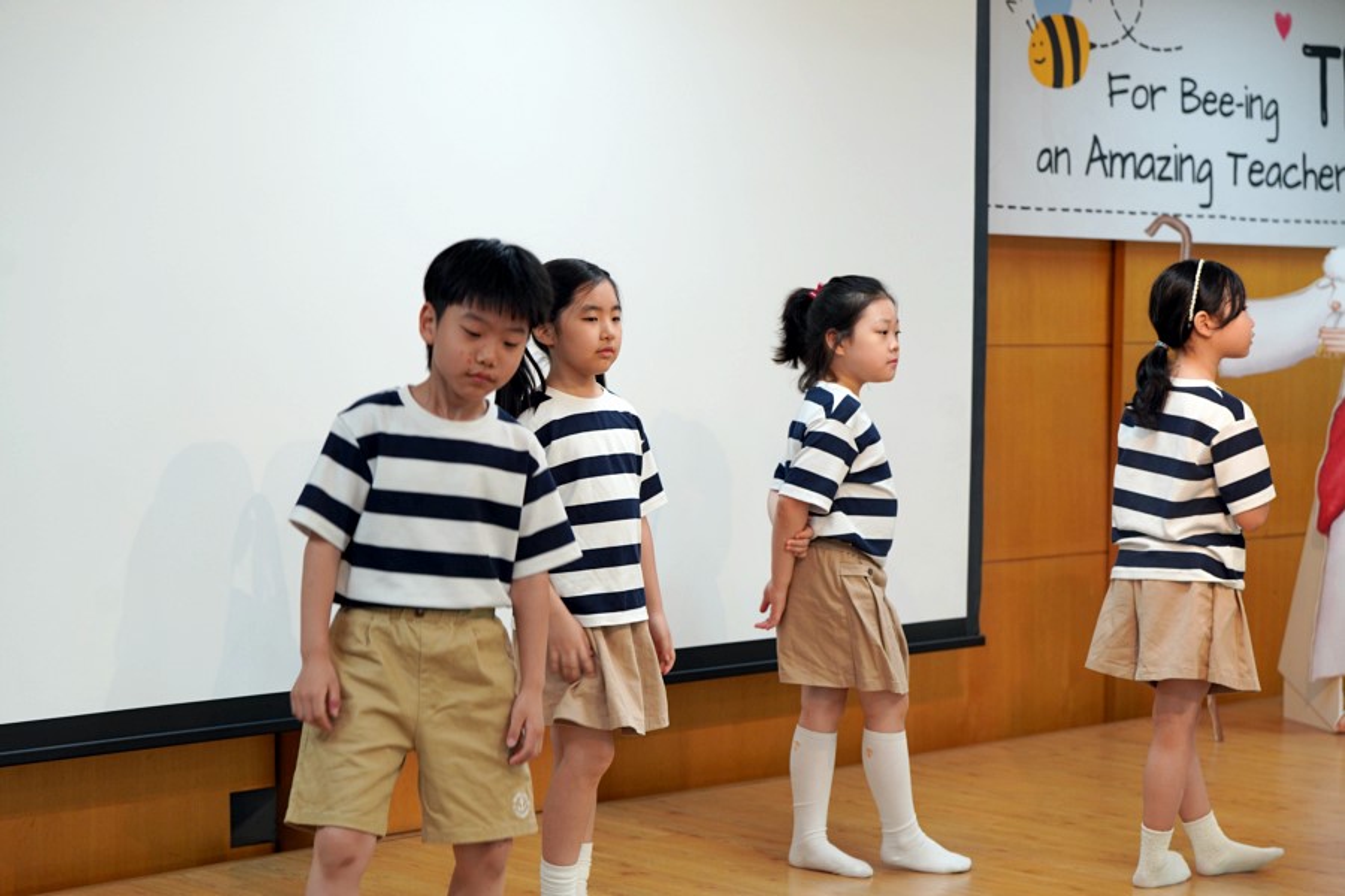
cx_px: 672
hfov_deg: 28.1
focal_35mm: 72
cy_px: 448
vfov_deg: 18.9
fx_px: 2690
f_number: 4
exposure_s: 1/160
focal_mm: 72
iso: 800
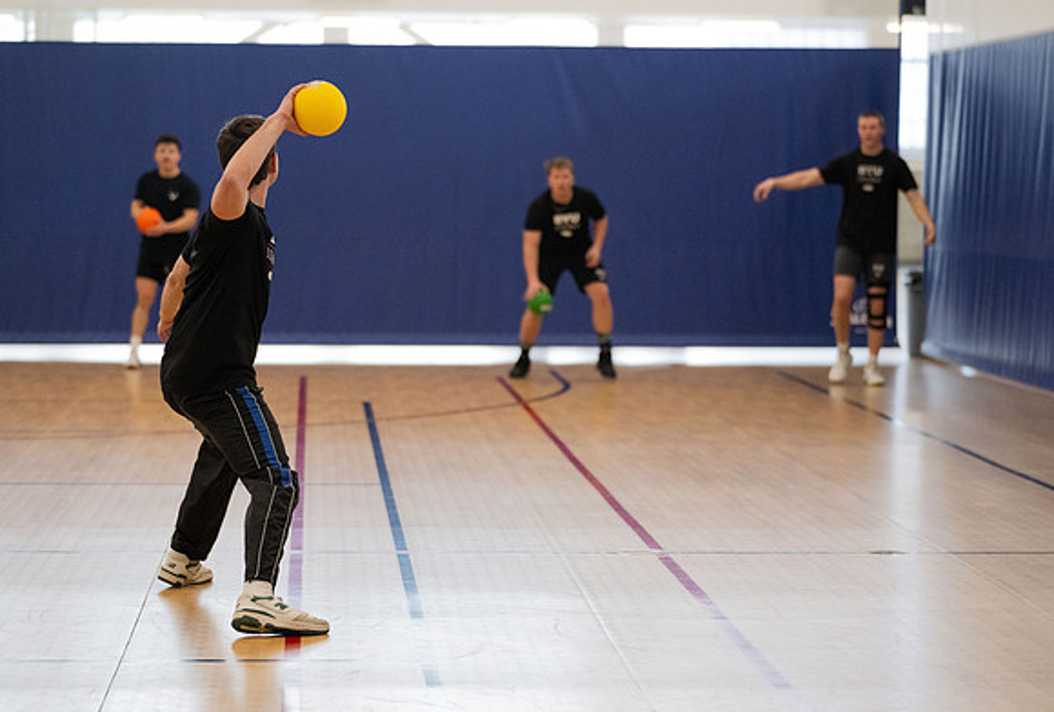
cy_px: 367
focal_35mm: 115
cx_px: 552
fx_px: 3374
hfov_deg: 17.8
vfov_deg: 12.1
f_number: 2.8
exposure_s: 1/1000
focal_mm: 110
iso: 4000
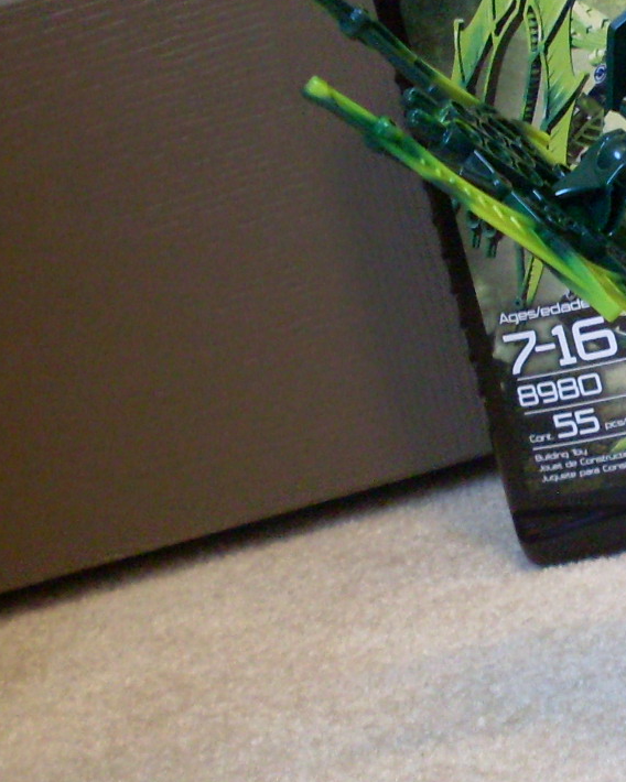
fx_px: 2478
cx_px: 757
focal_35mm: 107
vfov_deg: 17.9
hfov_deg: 14.0
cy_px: 283
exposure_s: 1/15
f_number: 2.8
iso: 200
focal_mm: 6.3
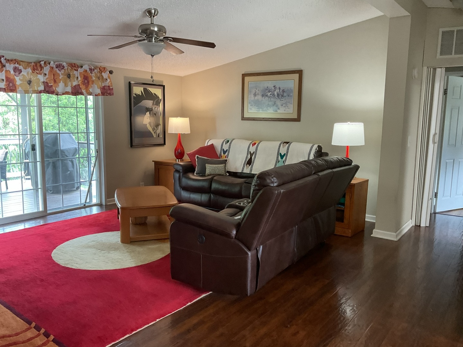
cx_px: 232
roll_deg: -1.4
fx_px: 388
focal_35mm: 29
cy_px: 174
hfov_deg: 61.7
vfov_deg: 48.2
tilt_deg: -8.9
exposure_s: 1/60
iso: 160
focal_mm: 3
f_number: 1.8
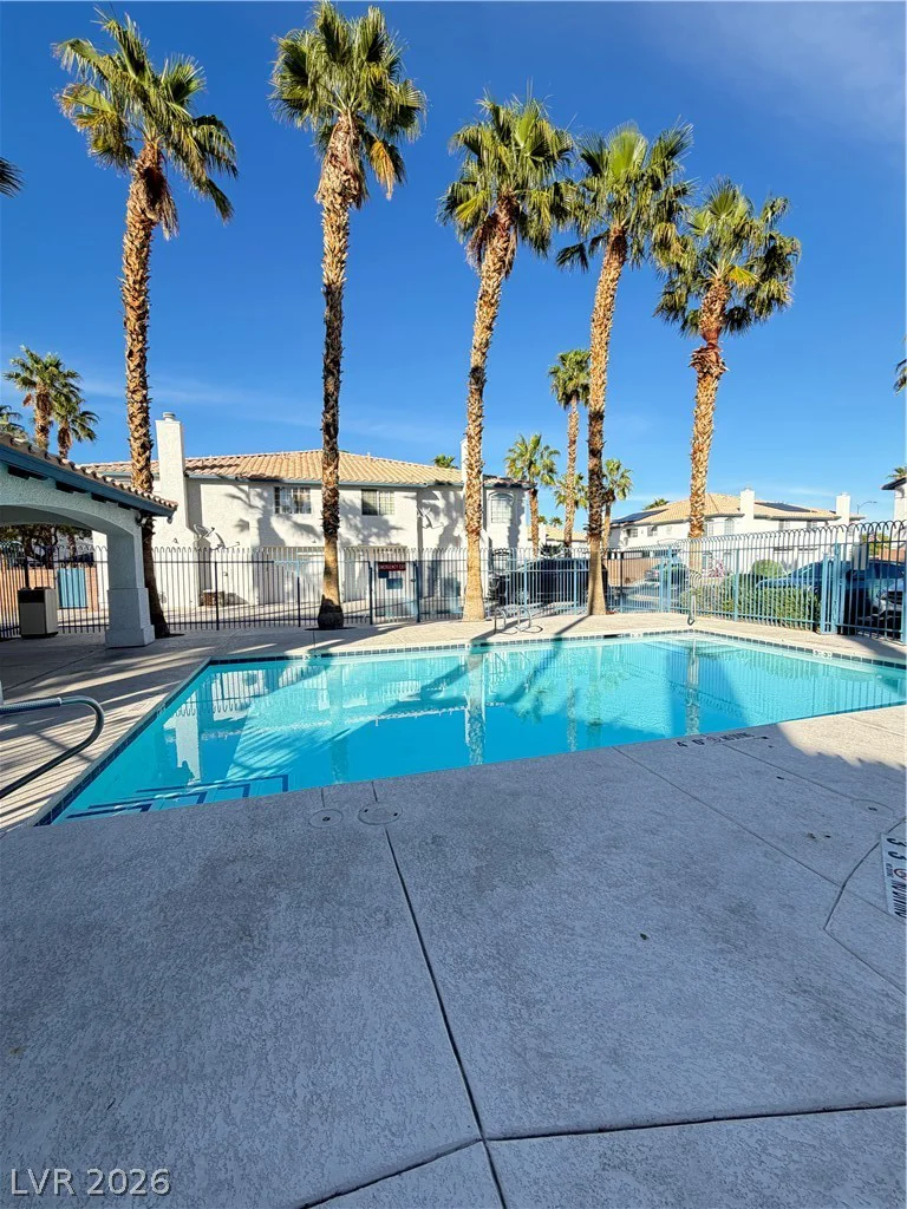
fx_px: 489
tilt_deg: -5.3
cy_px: 604
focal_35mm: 14
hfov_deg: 85.7
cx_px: 454
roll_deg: +1.1
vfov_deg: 102.1
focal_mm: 2.22
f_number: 2.2
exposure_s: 1/227
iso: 40
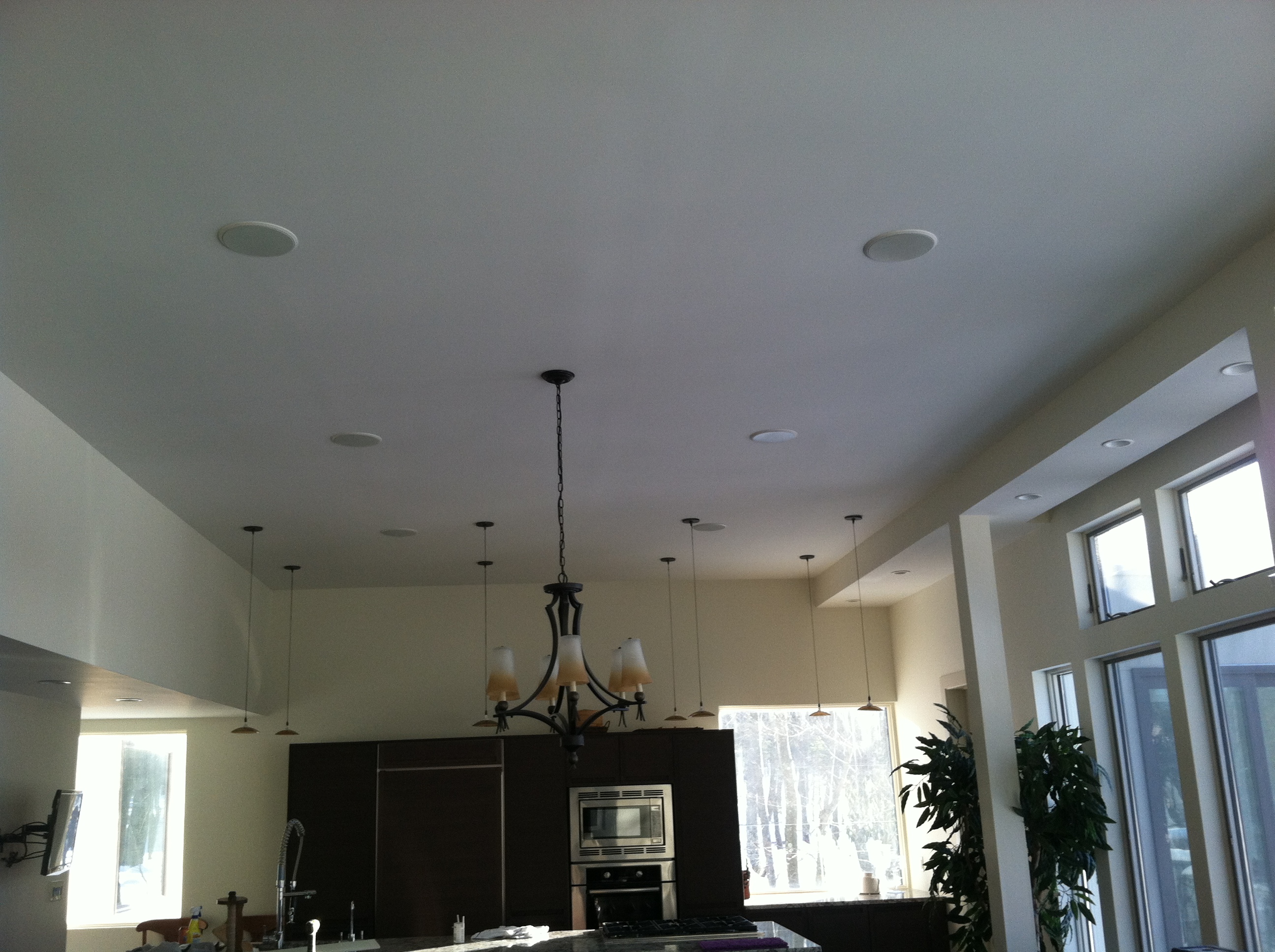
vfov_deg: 40.6
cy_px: 476
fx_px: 1287
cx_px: 638
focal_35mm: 35
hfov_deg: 52.7
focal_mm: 3.85
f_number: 2.8
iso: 80
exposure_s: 1/60
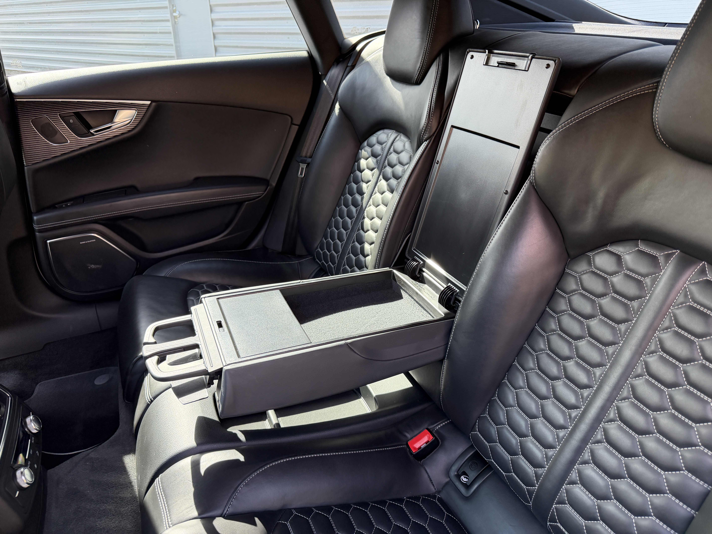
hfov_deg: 71.6
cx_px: 356
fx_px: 494
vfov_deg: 56.8
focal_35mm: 24
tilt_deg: -24.1
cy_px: 267
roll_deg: +1.8
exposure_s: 1/96
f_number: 1.78
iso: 200
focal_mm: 6.76
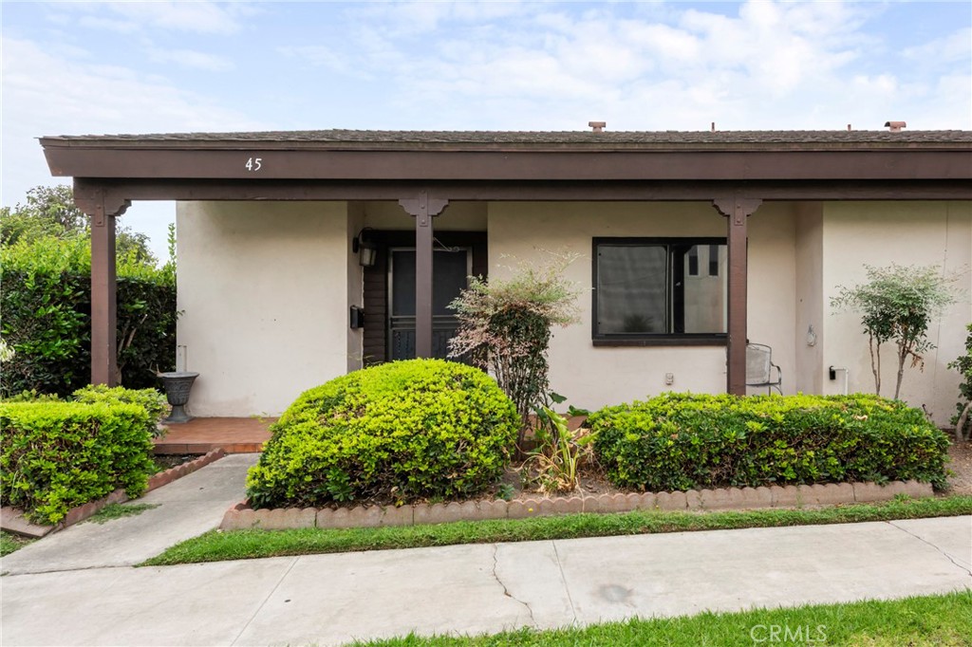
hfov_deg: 81.2
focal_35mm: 21
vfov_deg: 59.5
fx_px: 567
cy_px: 324
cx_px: 486
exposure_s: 1/90
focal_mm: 21
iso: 200
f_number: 9.5
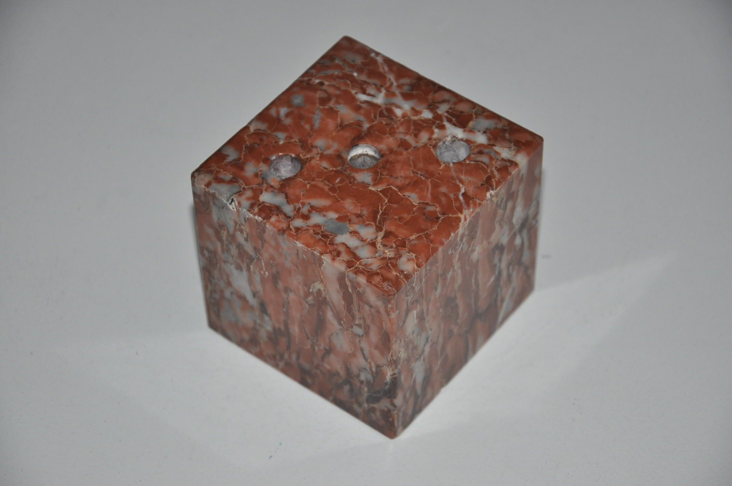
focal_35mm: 128
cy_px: 243
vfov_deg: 10.7
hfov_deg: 16.1
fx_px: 2589
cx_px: 366
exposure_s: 1/60
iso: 800
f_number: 5.6
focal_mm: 85
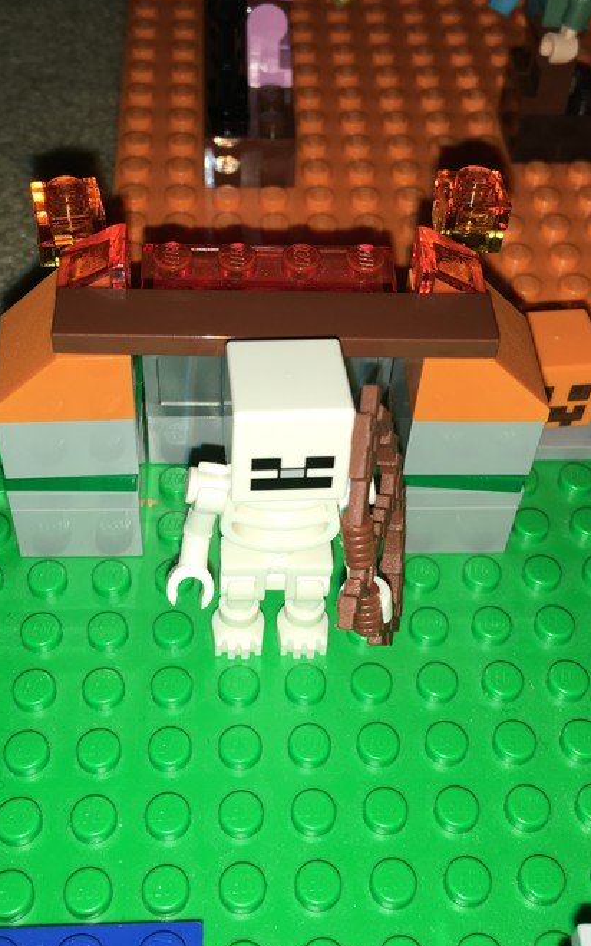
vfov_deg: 47.2
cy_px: 474
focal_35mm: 42
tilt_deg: -50.1
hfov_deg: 30.5
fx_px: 1082
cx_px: 297
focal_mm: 4.15
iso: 25
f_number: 2.2
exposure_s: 1/161
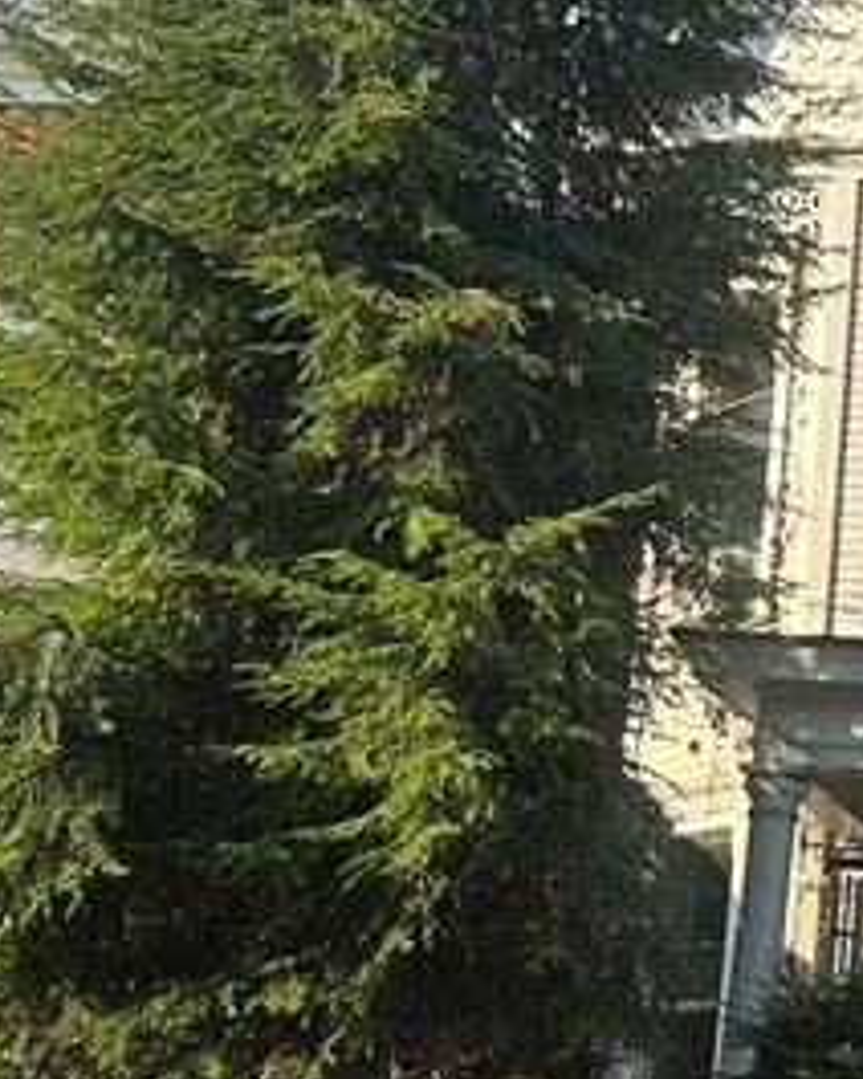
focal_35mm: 98
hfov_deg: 14.2
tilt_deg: +11.8
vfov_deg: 19.5
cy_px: 713
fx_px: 3129
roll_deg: -0.6
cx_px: 1470
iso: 50
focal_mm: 5.7
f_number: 1.5
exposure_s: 1/2008
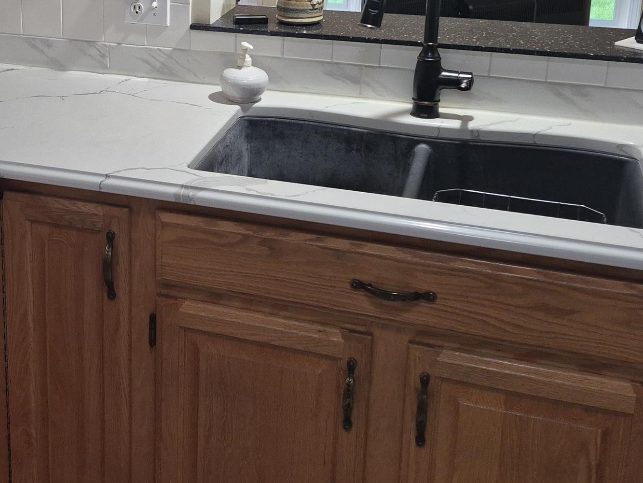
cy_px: 95
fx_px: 985
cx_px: 117
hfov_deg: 34.9
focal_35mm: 53
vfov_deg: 27.0
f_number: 1.8
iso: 500
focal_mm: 5.4
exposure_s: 1/120
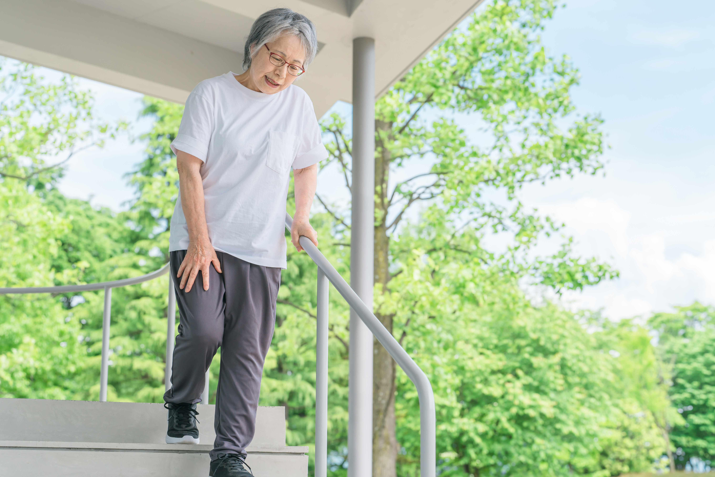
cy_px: 238
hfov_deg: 29.7
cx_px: 358
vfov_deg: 20.0
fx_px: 1350
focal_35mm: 68
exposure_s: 1/500
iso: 100
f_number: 4.5
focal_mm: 68
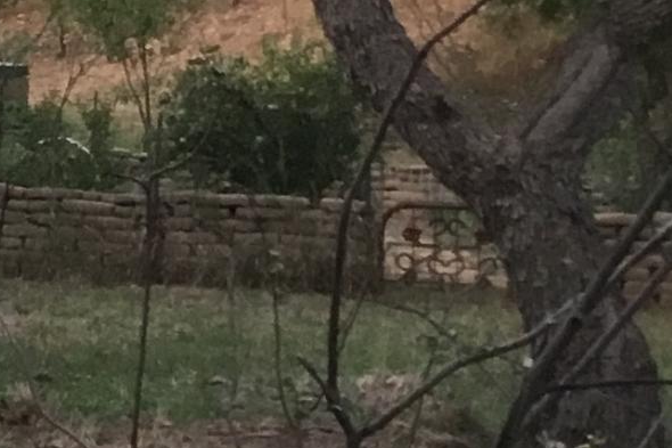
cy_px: 23
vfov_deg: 8.3
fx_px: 3060
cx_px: -270
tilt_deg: -0.3
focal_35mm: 164
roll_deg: -1.4
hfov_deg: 12.1
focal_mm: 3.3
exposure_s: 1/30
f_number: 2.4
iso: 64
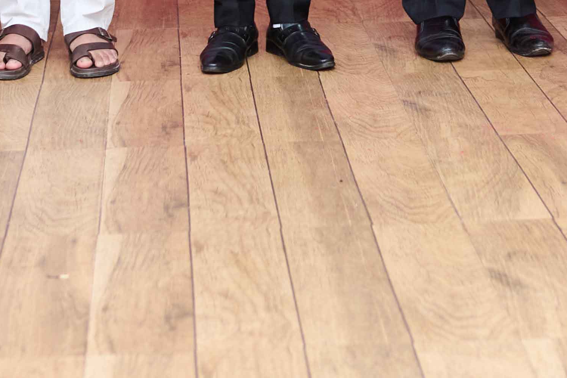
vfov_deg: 9.2
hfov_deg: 14.6
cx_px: 282
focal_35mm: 141
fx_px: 2221
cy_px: -328
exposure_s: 1/180
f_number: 2.4
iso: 560
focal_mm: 35
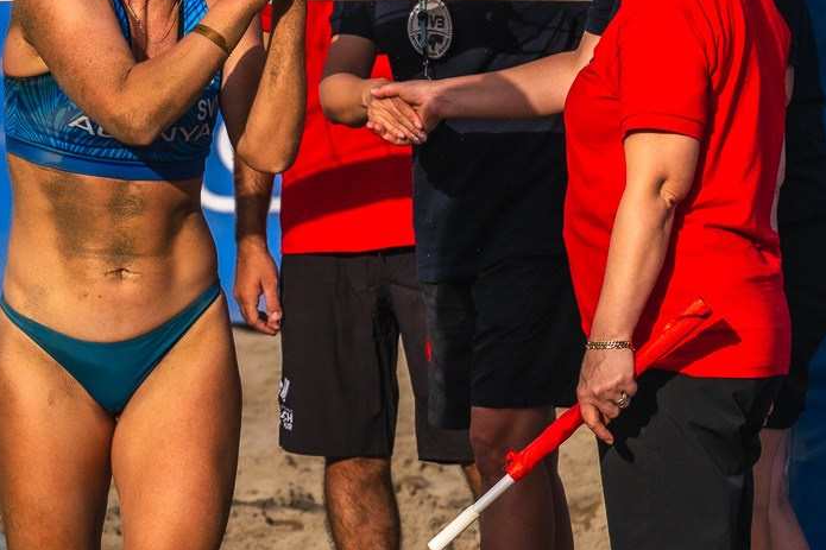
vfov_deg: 3.1
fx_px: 10138
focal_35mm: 442
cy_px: 108
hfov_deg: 4.7
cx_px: 95
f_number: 7.1
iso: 250
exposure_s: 1/2500
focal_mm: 160
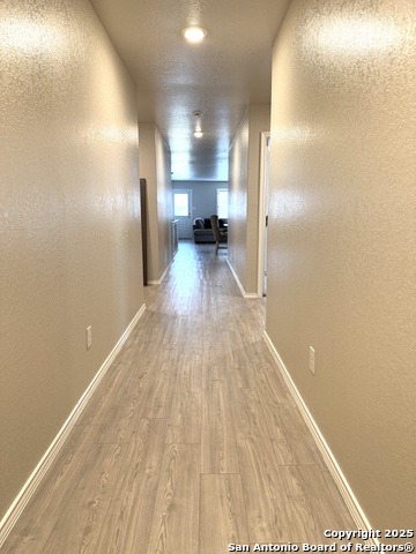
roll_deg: -0.3
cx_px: 208
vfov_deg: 71.6
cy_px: 277
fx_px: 385
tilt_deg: -9.1
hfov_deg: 56.8
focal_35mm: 24
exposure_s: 1/120
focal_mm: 6.76
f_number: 1.78
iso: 250
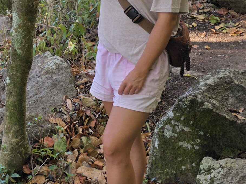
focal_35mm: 65
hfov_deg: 26.2
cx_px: -57
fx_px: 462
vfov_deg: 21.9
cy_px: 8
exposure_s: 1/359
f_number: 1.7
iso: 40
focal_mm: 6.3
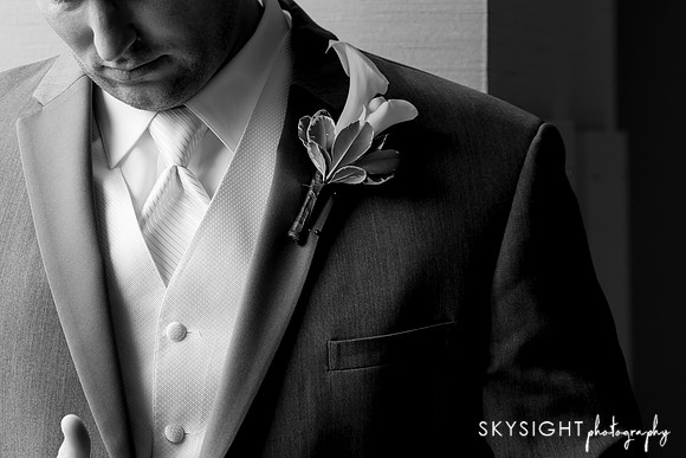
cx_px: 8
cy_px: 109
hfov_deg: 9.5
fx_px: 4121
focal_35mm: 216
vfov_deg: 6.4
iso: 200
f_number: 4.5
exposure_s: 1/200
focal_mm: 100
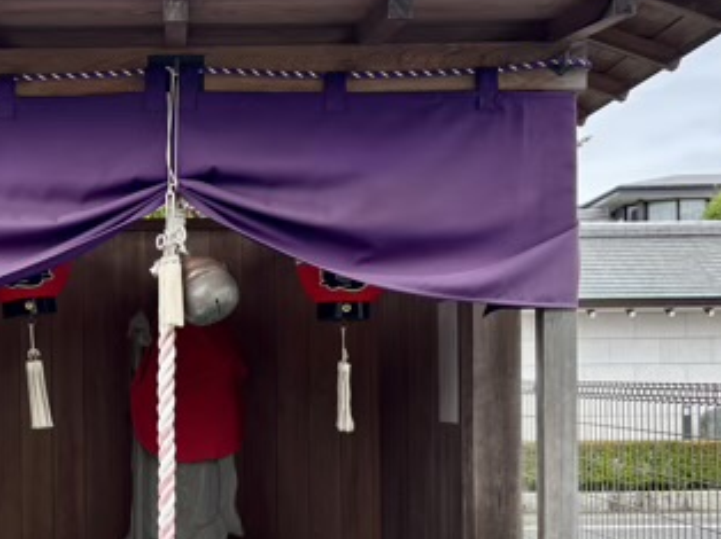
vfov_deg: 25.0
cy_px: 382
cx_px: 163
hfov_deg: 32.5
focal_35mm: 58
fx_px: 1207
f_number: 1.6
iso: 40
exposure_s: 1/231
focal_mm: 5.96
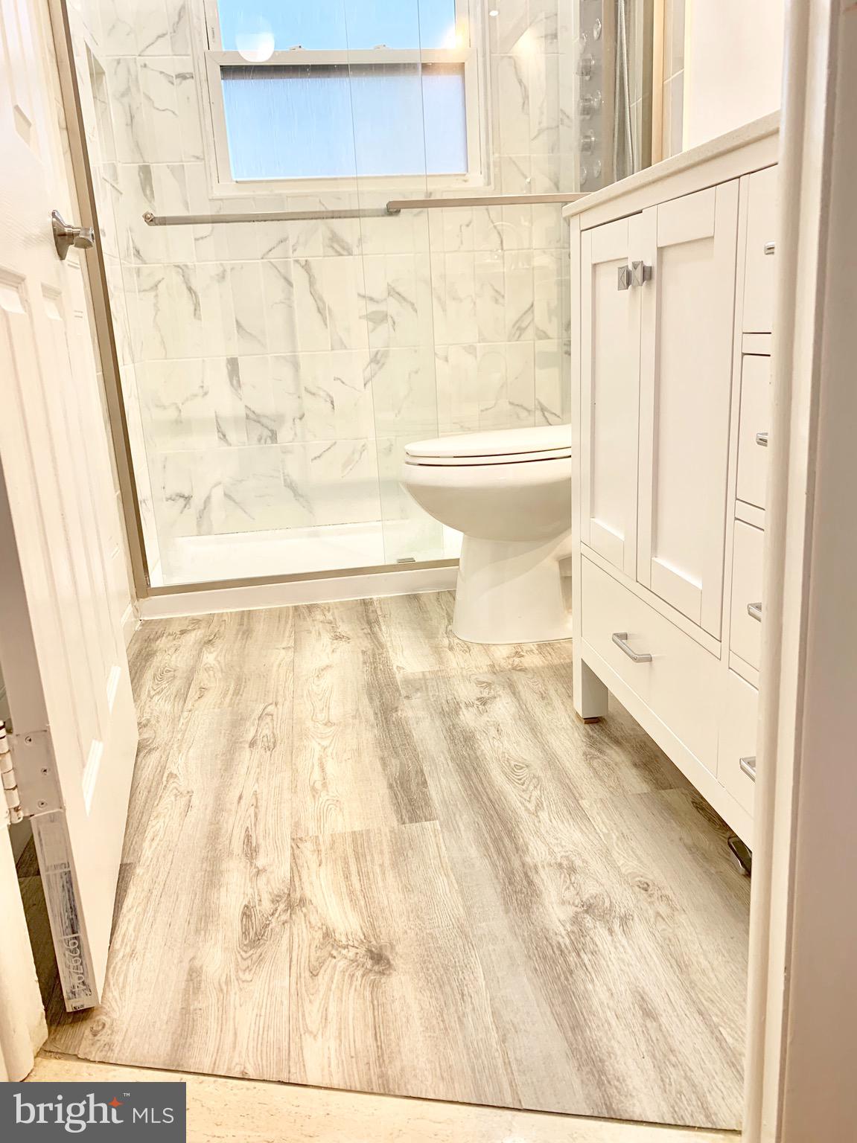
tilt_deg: -15.2
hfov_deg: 53.0
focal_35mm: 26
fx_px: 859
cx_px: 428
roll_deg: +3.5
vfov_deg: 67.3
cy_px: 572
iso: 50
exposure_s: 1/120
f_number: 1.8
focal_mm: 4.25
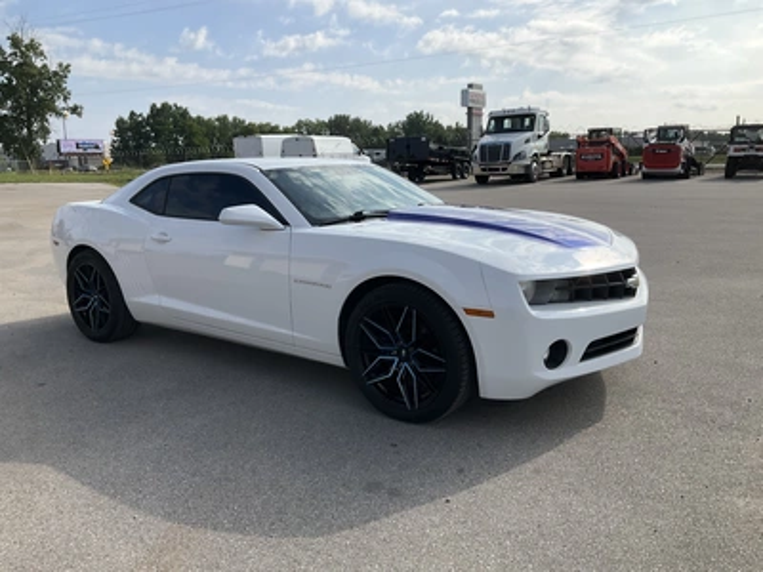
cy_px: 286
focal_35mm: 29
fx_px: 639
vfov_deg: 48.2
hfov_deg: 61.7
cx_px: 382
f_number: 1.8
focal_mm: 3
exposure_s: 1/2427
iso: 25
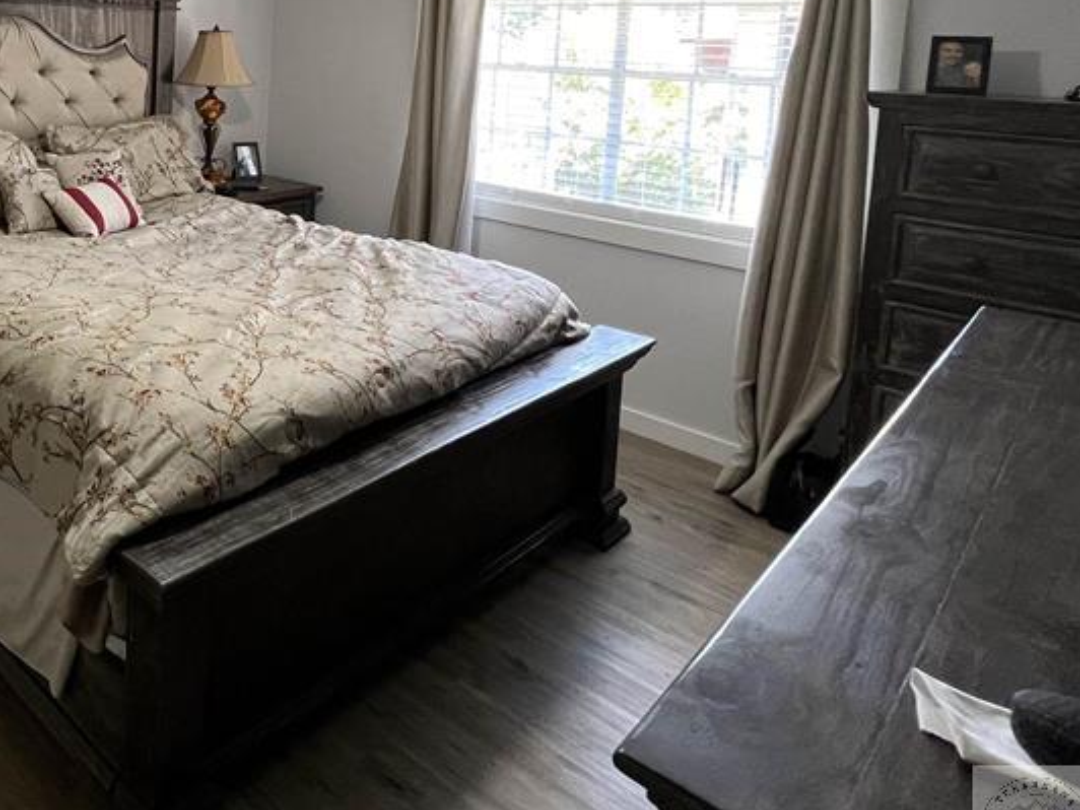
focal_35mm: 25
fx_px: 780
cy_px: 97
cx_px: 57
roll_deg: -1.7
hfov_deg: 56.8
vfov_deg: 49.5
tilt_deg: -5.6
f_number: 1.8
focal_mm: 1.57
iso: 250
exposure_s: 1/60
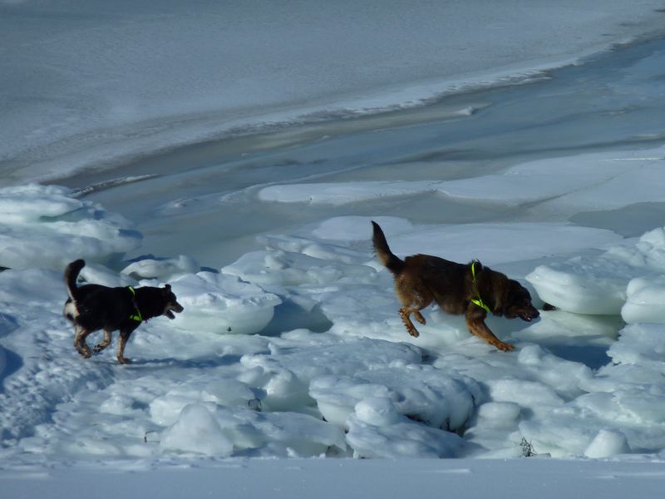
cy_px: 250
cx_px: 332
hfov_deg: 6.6
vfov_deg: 5.0
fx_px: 5763
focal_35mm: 300
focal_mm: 49.2
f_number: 6.3
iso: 80
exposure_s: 1/1300
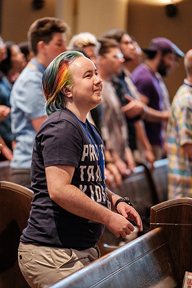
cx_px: 96
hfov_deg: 6.5
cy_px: 144
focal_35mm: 210
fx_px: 1680
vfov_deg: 9.8
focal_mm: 140
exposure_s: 1/70
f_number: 2.8
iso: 3200
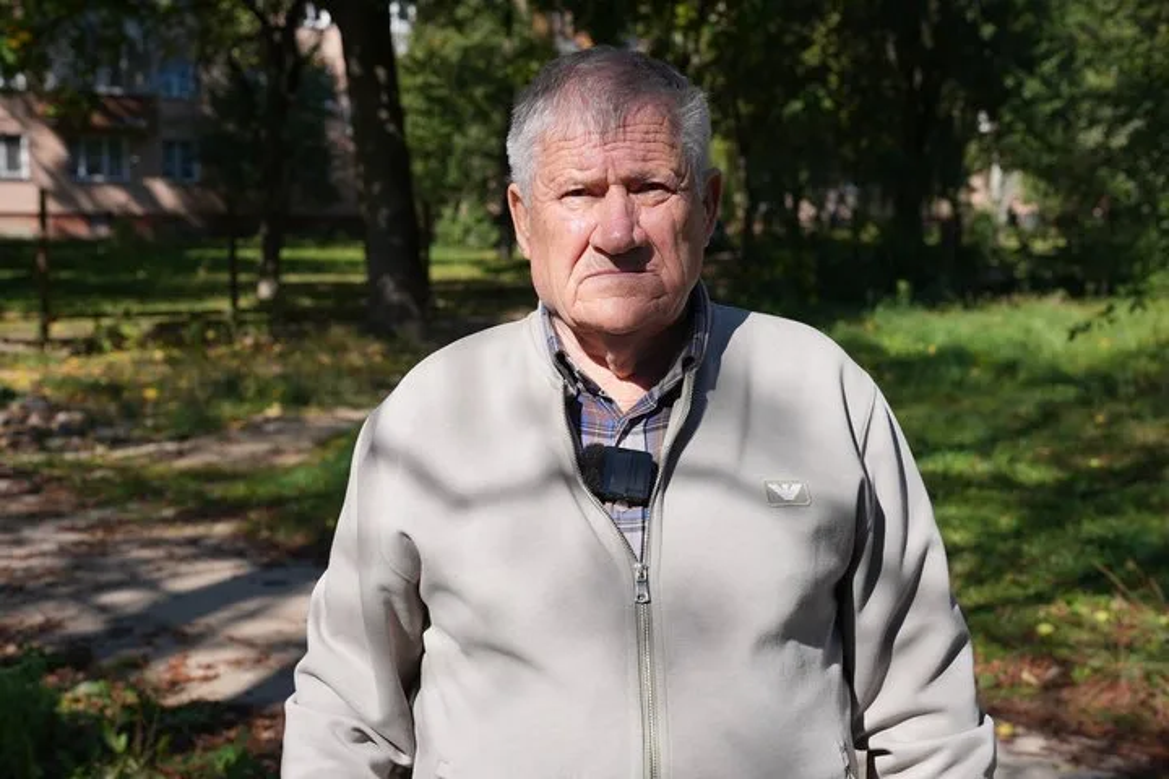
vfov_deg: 22.3
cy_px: 390
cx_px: 584
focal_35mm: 61
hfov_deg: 32.9
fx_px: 1981
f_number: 7.1
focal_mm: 61
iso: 100
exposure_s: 1/200
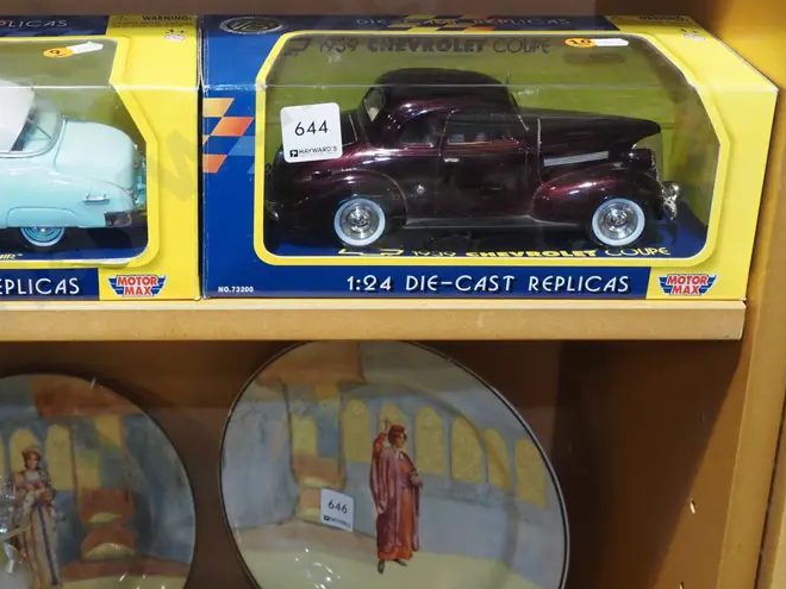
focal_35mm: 59
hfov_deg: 32.2
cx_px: 208
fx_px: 1340
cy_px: 143
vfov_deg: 24.5
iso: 1600
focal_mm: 19
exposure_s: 1/60
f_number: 5.6
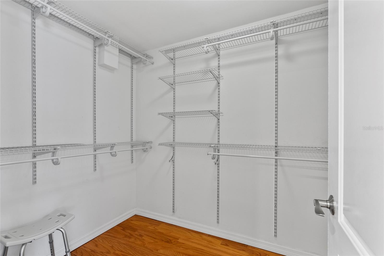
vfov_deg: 73.8
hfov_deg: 96.7
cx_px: 192
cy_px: 128
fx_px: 171
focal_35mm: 16
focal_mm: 16
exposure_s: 1
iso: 800
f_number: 8
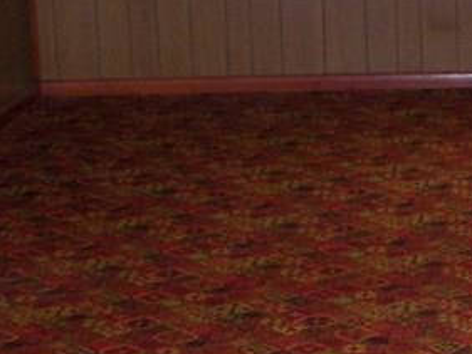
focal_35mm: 131
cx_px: 630
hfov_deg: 14.4
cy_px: 183
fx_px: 1787
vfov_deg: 11.3
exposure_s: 1/30
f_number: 2.8
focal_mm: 6
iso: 125
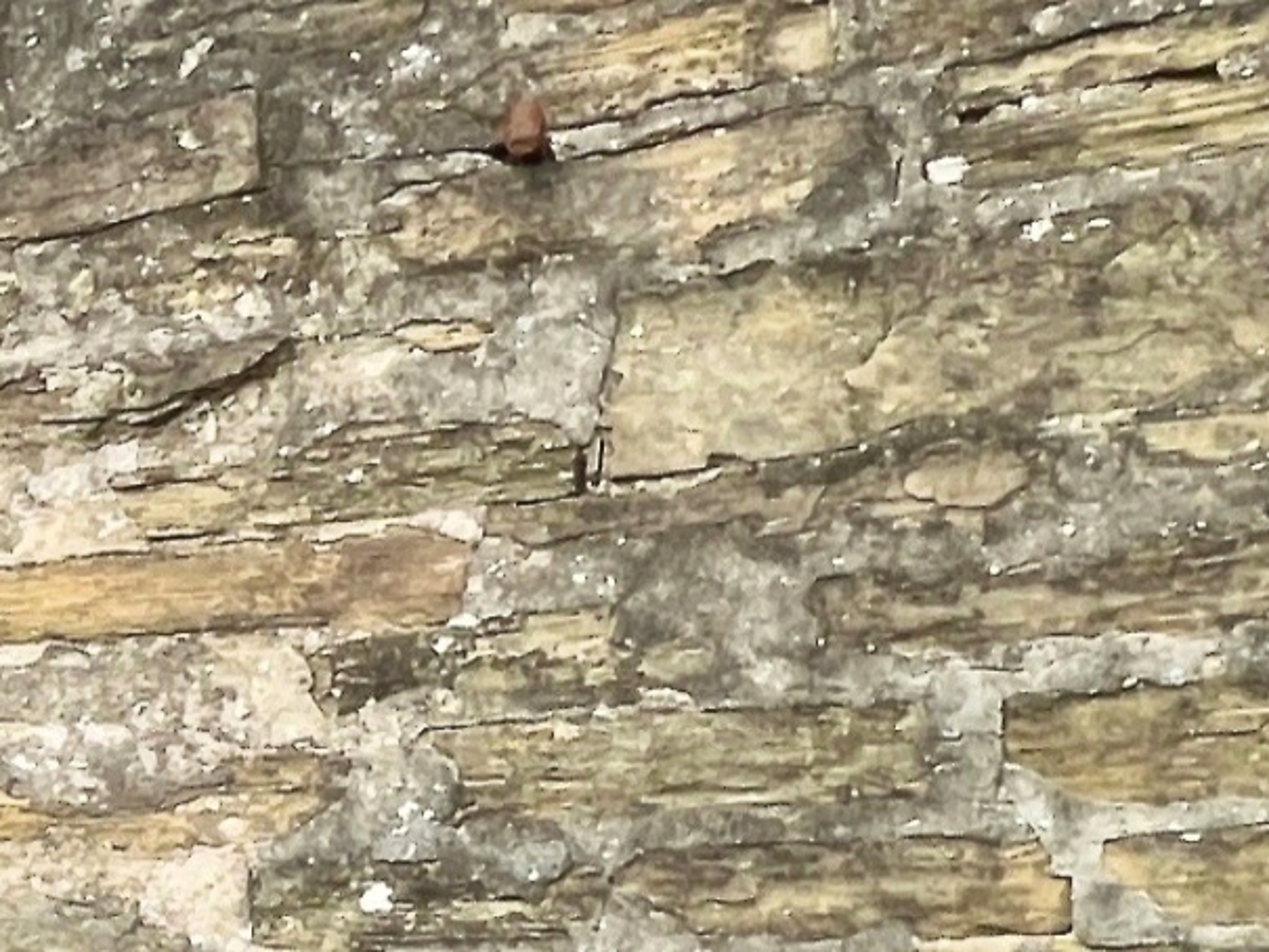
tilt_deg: +7.2
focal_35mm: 66
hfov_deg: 15.3
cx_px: -1762
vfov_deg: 22.2
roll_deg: +0.4
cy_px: 418
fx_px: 2420
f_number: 1.8
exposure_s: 1/331
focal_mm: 1.57
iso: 32
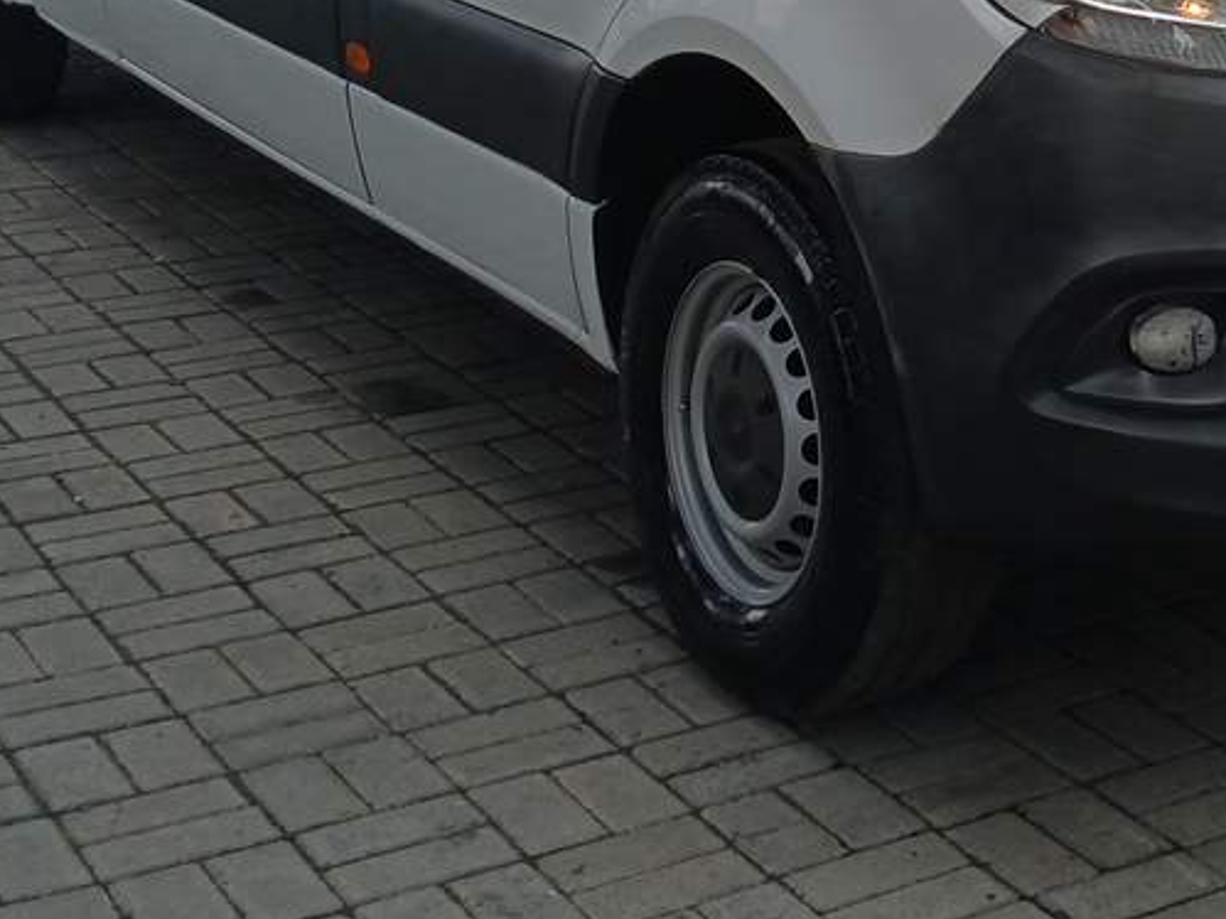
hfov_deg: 24.3
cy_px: -226
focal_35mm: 75
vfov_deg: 18.5
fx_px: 2656
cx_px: 1349
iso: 20
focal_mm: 3.98
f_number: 1.8
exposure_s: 1/218
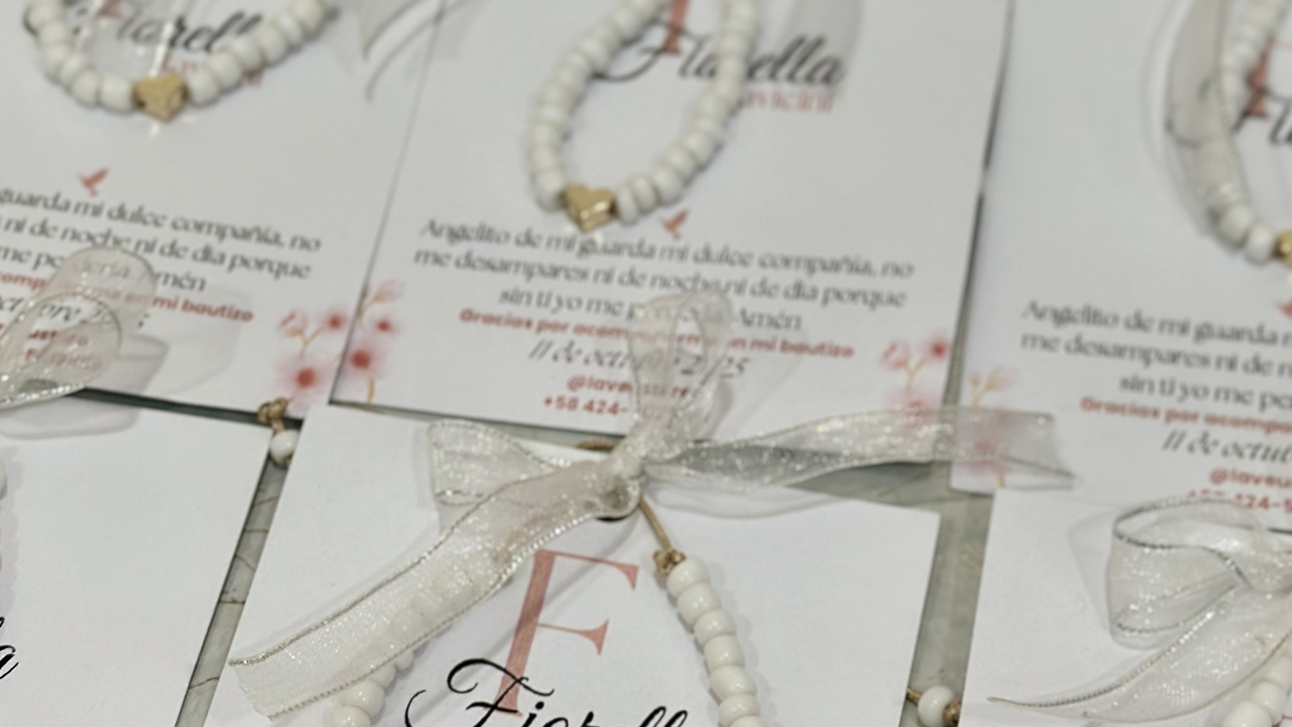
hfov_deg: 24.7
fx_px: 2946
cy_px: 365
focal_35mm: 86
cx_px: 602
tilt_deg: -50.5
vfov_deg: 14.1
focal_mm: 6.86
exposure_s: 1/120
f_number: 1.78
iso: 125
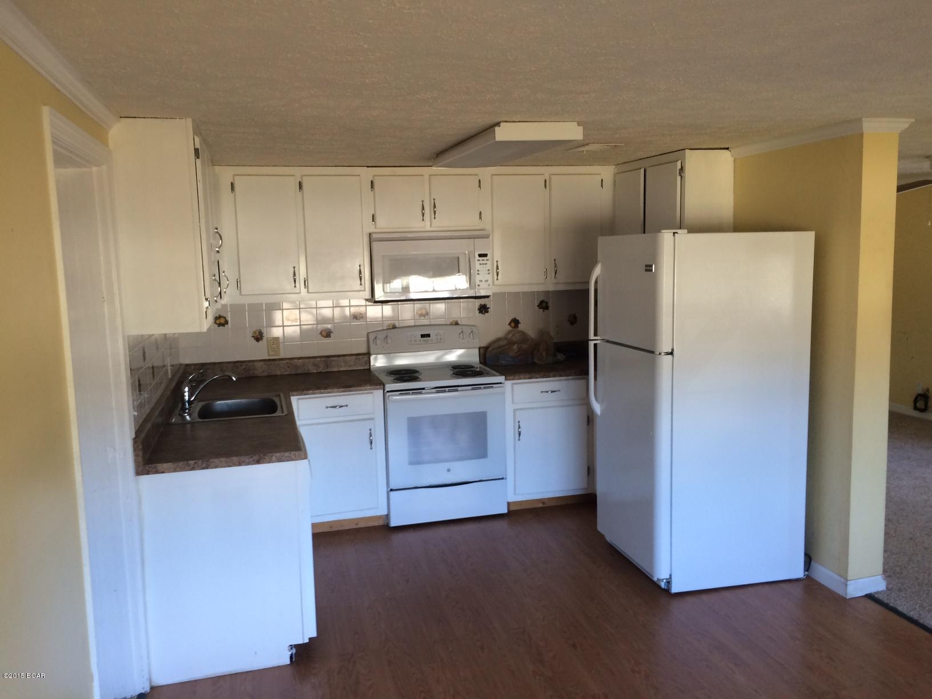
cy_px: 350
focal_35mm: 29
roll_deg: +0.4
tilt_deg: -9.3
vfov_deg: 48.2
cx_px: 466
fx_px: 781
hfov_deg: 61.7
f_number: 2.2
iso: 50
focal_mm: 4.15
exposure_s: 1/30
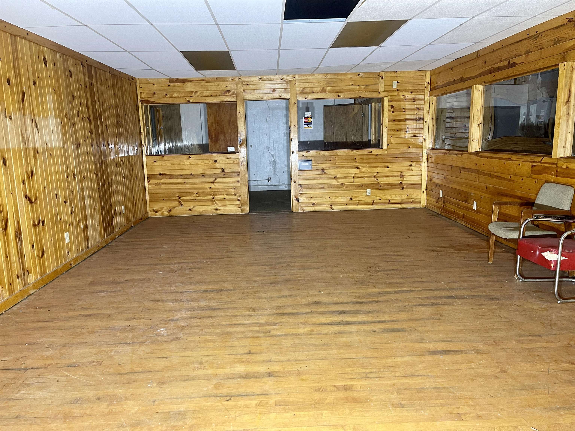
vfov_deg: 54.9
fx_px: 415
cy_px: 216
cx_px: 288
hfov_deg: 69.4
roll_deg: +2.0
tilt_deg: -12.2
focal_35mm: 25
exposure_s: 1/60
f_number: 1.6
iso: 160
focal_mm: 5.1
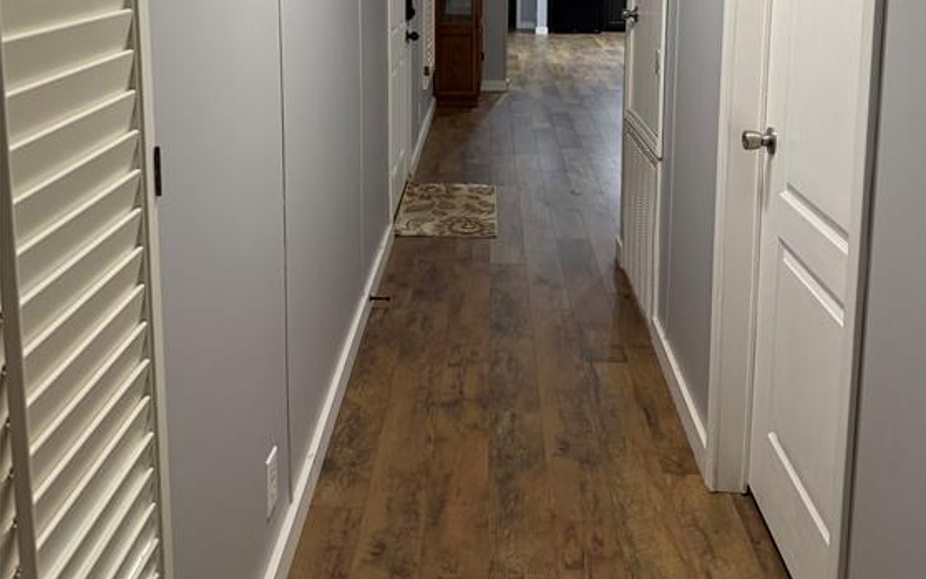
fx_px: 883
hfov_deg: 55.3
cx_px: 476
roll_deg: -1.3
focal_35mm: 35
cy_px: 50
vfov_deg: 34.2
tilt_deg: -7.0
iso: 250
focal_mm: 6.76
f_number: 1.78
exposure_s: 1/60
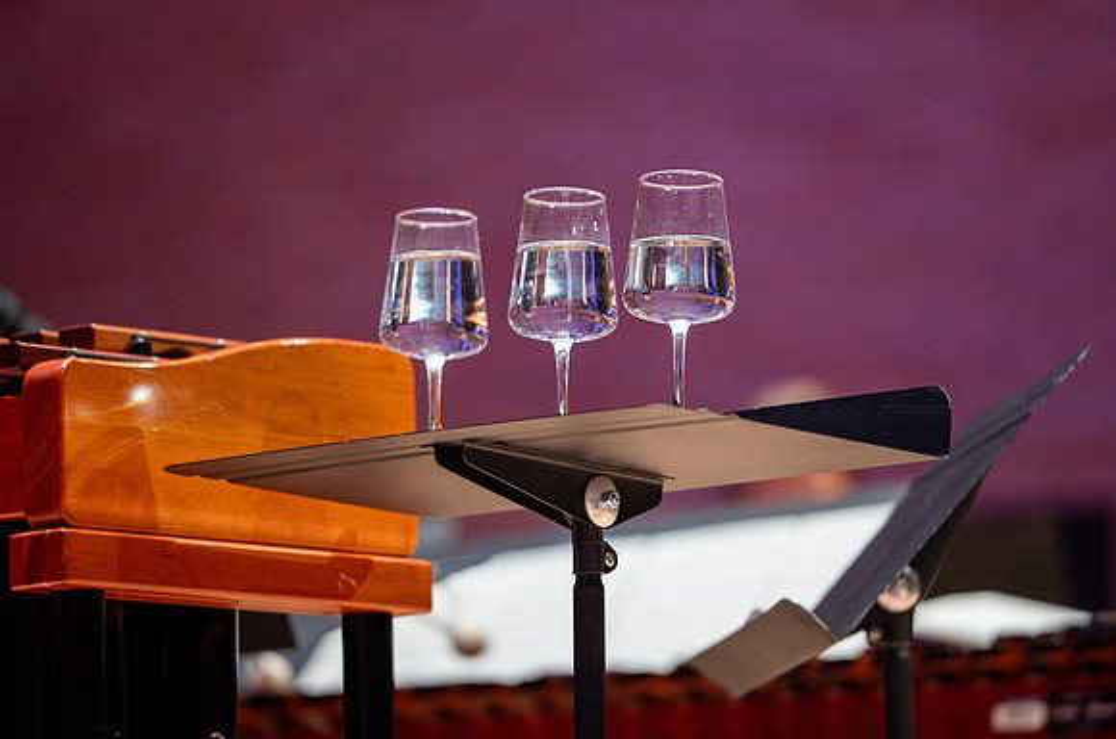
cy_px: 310
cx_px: 579
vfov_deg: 5.9
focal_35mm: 231
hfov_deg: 8.9
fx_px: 7160
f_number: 2.8
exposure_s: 1/320
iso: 1600
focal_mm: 200
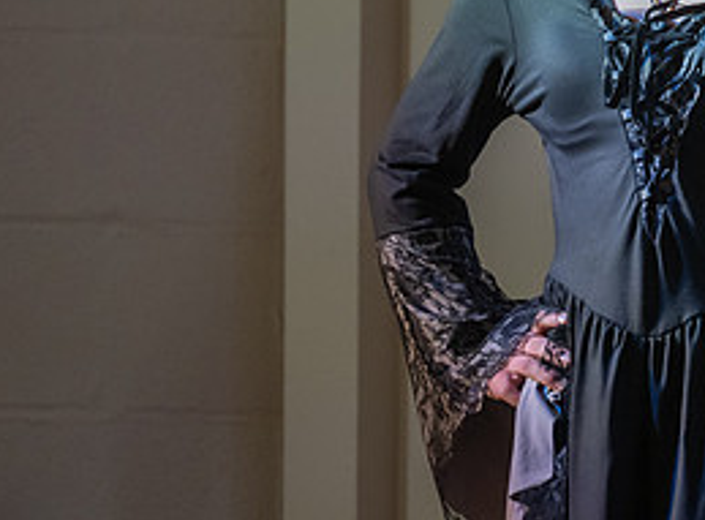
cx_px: 657
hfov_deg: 3.4
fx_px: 11701
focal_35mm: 578
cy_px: 34
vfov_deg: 2.5
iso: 1800
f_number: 2.8
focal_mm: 200
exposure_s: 1/250
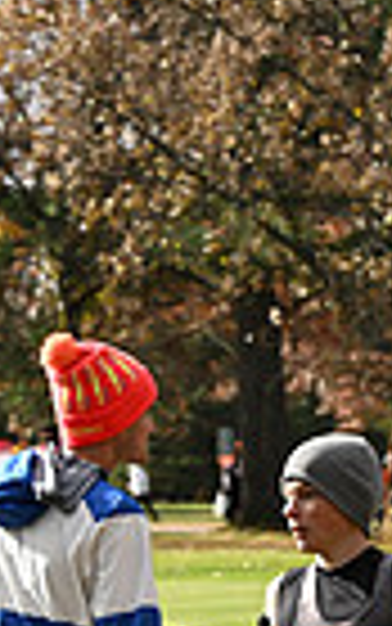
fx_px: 5157
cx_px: 1280
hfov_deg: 4.2
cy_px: 727
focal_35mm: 302
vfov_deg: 6.9
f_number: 5.6
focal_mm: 71
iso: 125
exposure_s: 1/400
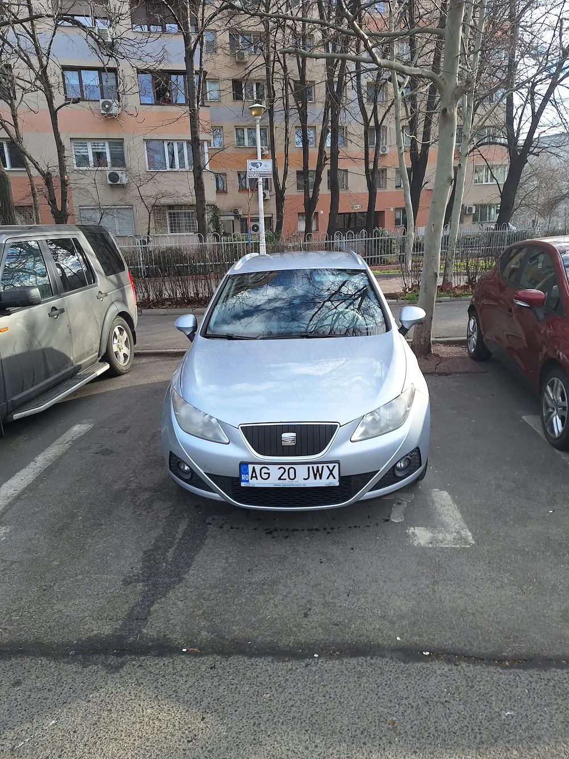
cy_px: 380
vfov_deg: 73.9
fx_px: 504
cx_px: 284
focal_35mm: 23
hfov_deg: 58.9
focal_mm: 5.54
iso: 40
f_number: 1.8
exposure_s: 1/576
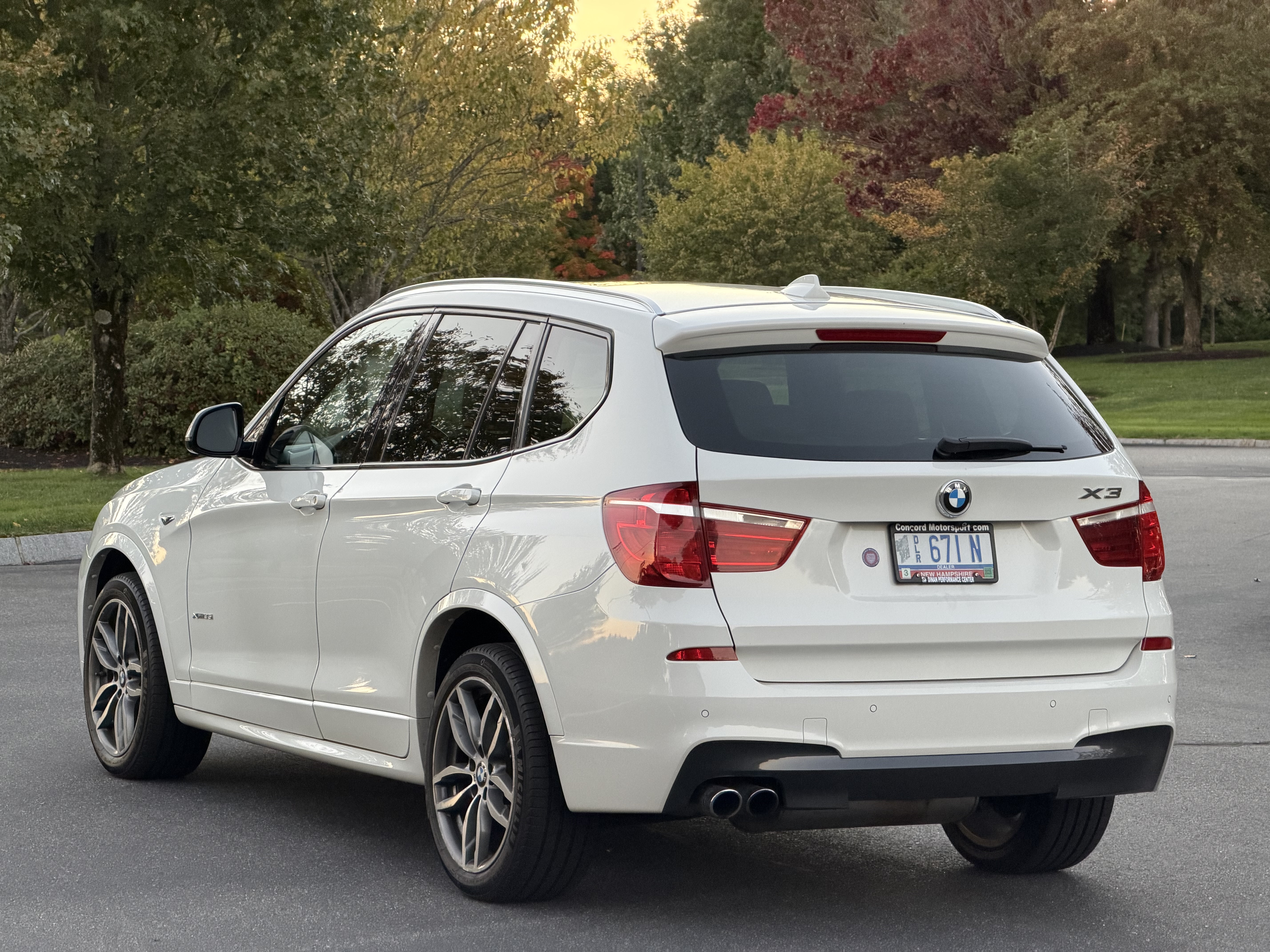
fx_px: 3669
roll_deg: -0.2
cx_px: 635
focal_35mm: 100
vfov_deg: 14.8
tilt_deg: -2.7
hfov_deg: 19.6
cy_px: 476
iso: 250
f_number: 2.8
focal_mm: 16.89
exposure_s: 1/121
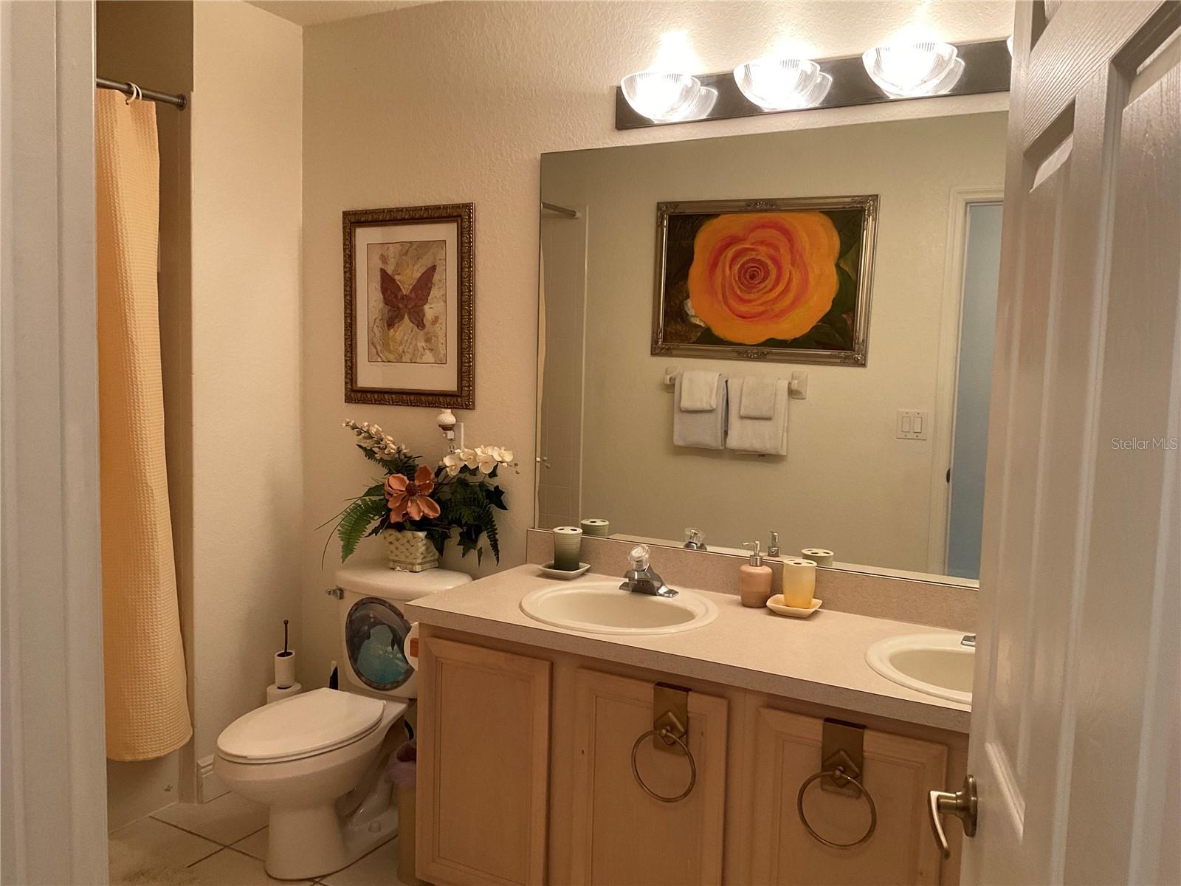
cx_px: 590
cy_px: 443
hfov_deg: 61.7
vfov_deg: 48.2
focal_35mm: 29
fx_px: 989
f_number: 1.8
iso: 100
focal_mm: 3
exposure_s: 1/60
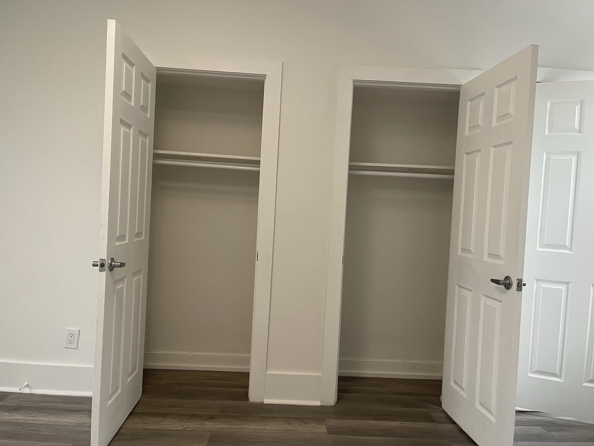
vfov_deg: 53.1
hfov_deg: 67.3
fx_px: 446
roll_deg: -3.2
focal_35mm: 26
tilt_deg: -3.2
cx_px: 297
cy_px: 223
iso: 100
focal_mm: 5.1
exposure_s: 1/60
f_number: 1.6
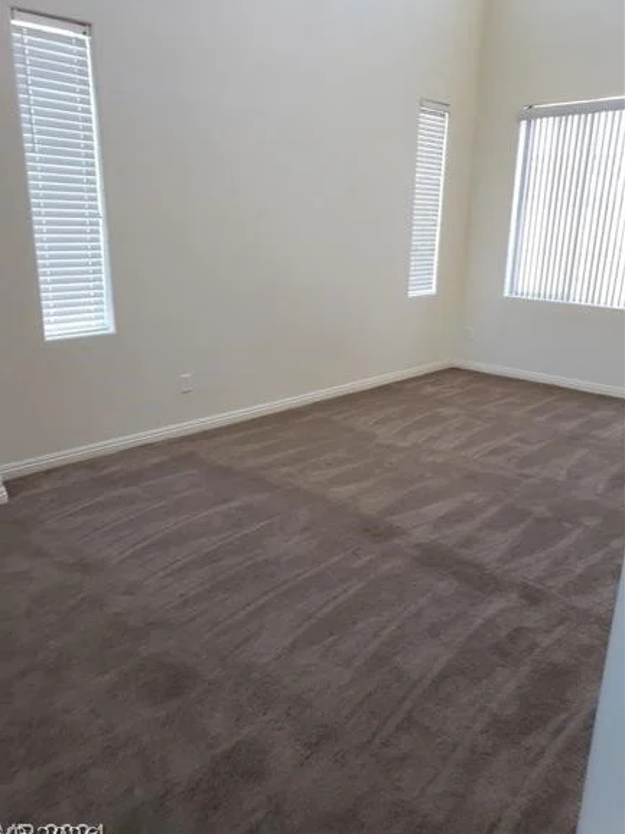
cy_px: 423
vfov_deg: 65.3
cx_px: 302
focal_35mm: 27
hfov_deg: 51.3
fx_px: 650
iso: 320
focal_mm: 4.3
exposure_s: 1/60
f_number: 2.4
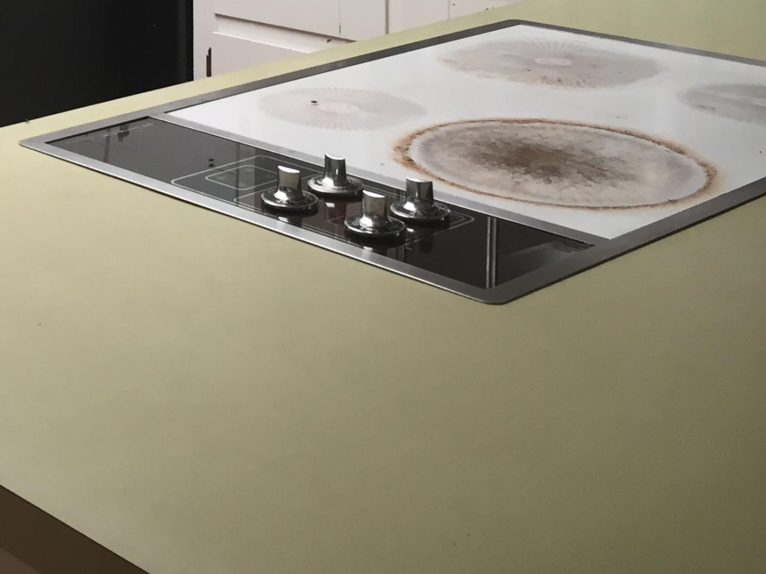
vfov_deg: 19.5
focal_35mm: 71
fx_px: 1571
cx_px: -170
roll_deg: +1.2
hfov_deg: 24.6
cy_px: -112
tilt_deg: -8.8
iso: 32
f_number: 2.2
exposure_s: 1/40
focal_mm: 4.15
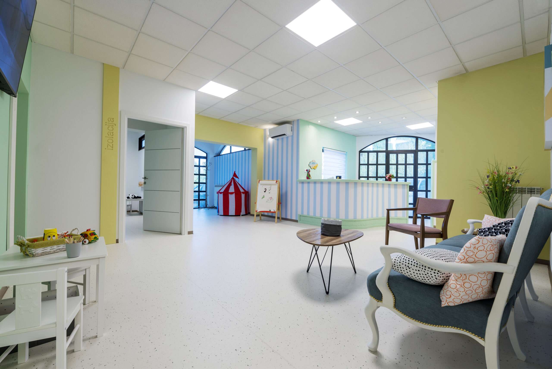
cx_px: 276
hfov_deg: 104.2
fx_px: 215
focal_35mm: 14
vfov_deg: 81.3
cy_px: 184
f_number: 11
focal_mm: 14
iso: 100
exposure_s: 1/2.5
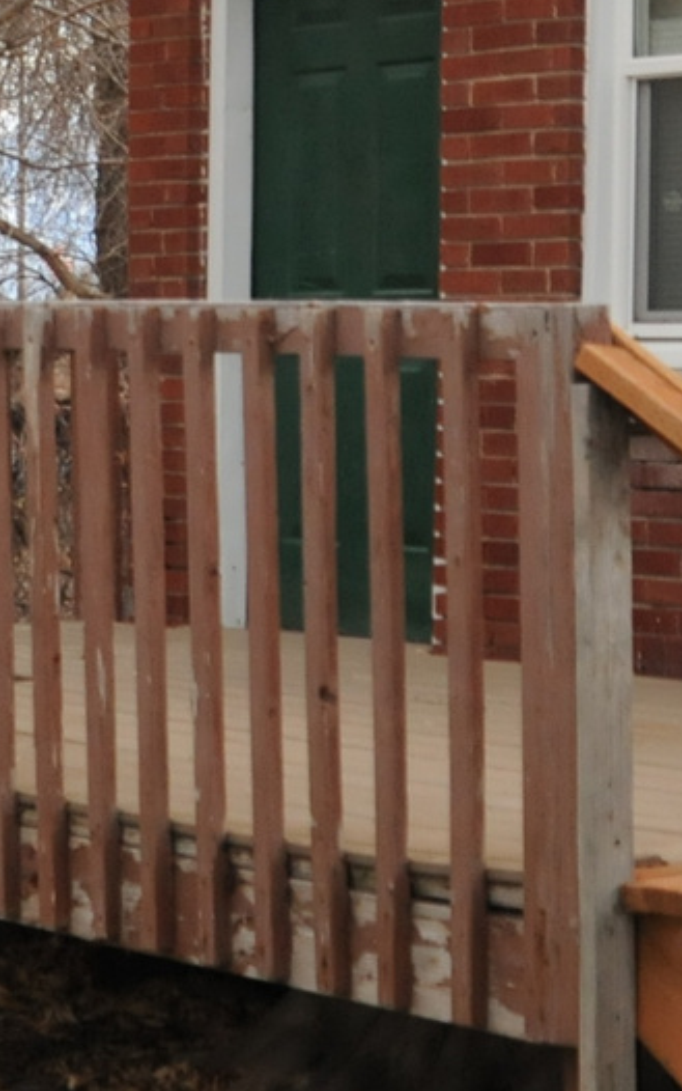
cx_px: -249
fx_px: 3180
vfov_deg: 19.4
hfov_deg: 11.8
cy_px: 417
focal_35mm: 107
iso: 800
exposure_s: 1/1250
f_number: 3.5
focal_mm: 18
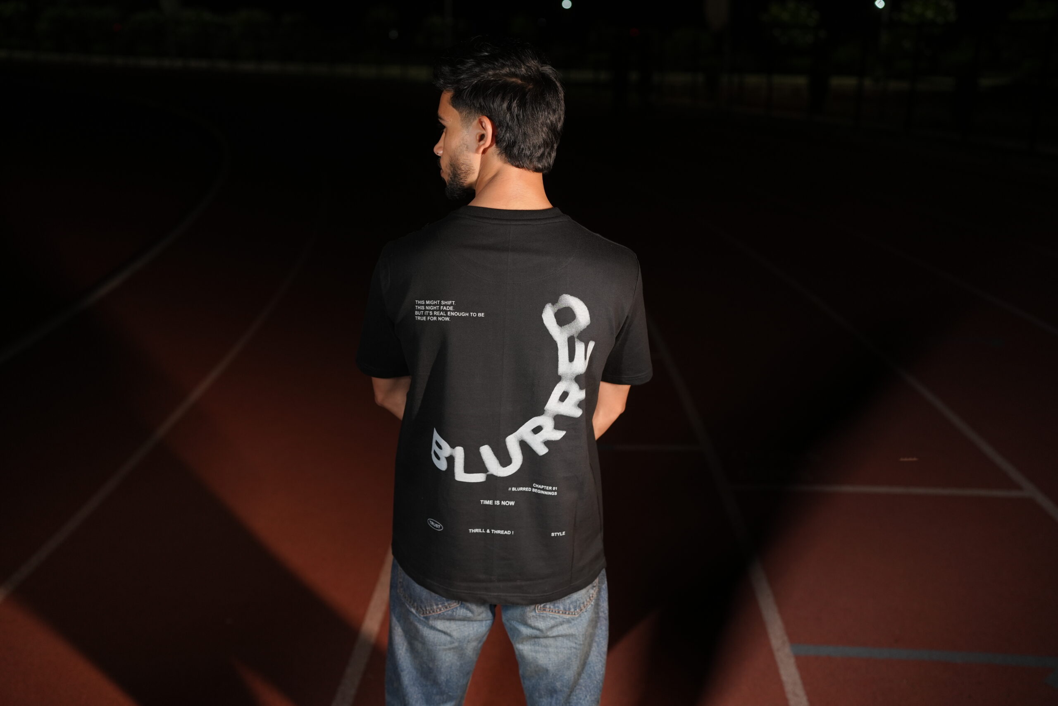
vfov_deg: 37.9
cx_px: 529
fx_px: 1029
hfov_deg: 54.4
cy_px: 353
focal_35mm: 35
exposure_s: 1/125
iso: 500
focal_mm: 35
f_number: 2.2
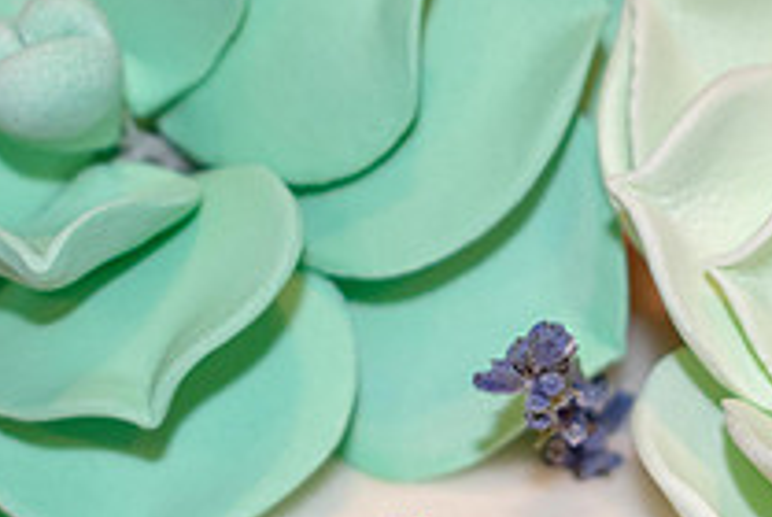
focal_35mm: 187
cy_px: 271
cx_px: 617
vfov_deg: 7.4
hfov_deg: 10.9
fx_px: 4016
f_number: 5
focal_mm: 45
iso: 900
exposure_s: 1/60
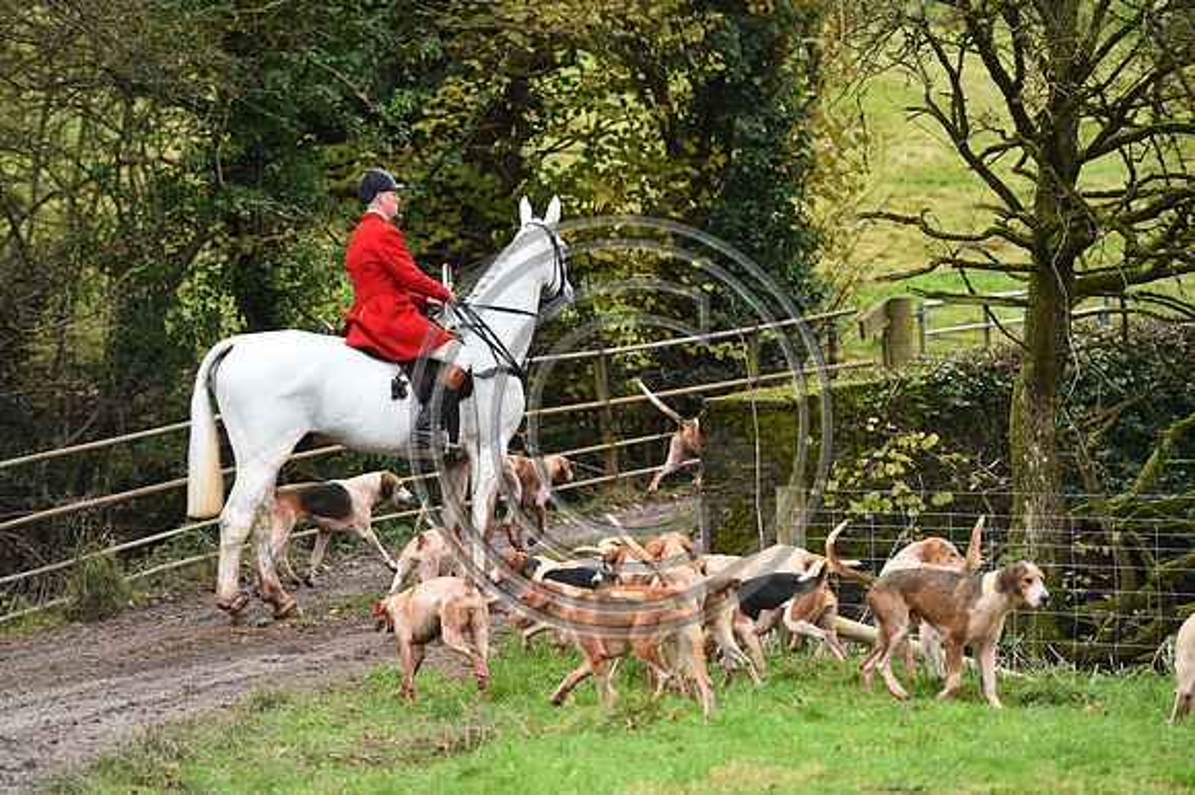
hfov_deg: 12.5
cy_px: 398
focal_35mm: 165
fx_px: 5474
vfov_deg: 8.3
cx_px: 598
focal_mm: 165
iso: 3200
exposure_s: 1/1000
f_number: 3.5
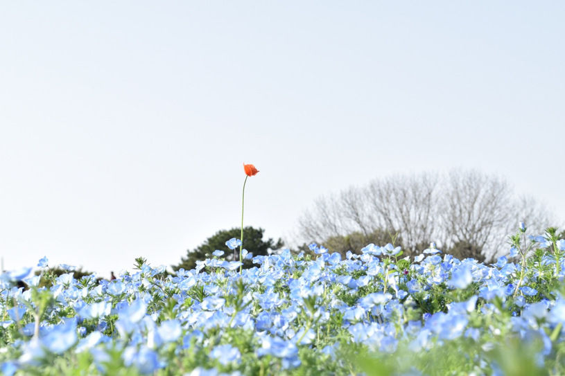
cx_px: 282
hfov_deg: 27.0
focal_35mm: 75
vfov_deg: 18.2
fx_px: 1177
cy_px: 188
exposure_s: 1/160
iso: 200
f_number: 10
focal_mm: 50
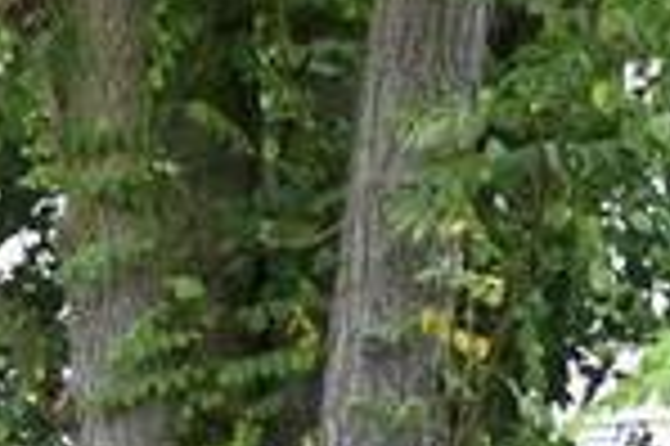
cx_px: -1448
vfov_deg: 5.1
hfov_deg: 6.9
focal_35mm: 266
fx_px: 4945
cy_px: 809
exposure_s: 1/320
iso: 400
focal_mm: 40
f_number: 4
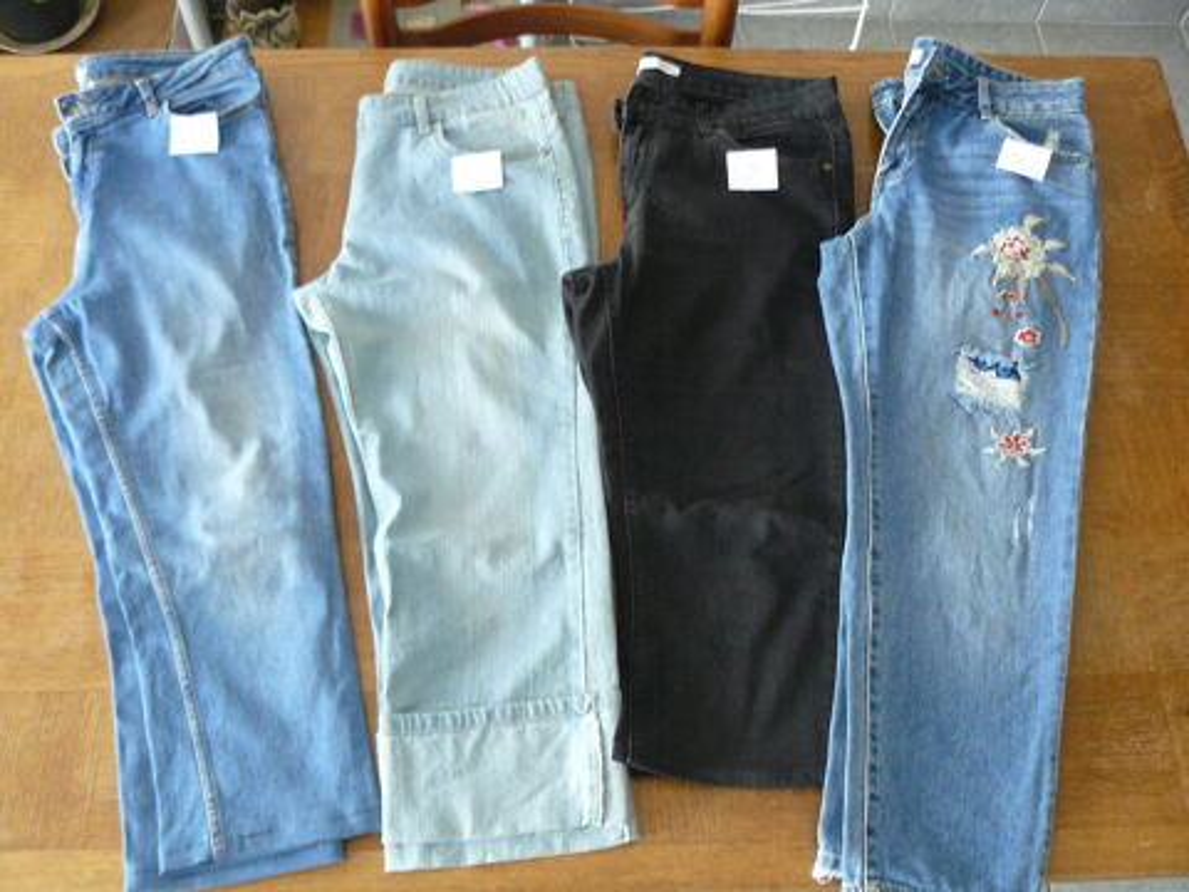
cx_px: 594
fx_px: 1237
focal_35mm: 36
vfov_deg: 39.7
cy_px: 446
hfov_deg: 51.4
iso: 200
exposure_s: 1/10
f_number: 2.8
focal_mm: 6
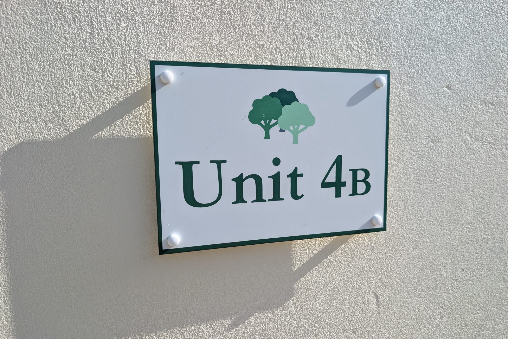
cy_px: 184
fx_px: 367
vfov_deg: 49.5
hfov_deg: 69.4
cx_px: 257
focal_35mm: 26
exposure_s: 1/882
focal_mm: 6.9
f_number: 1.68
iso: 27
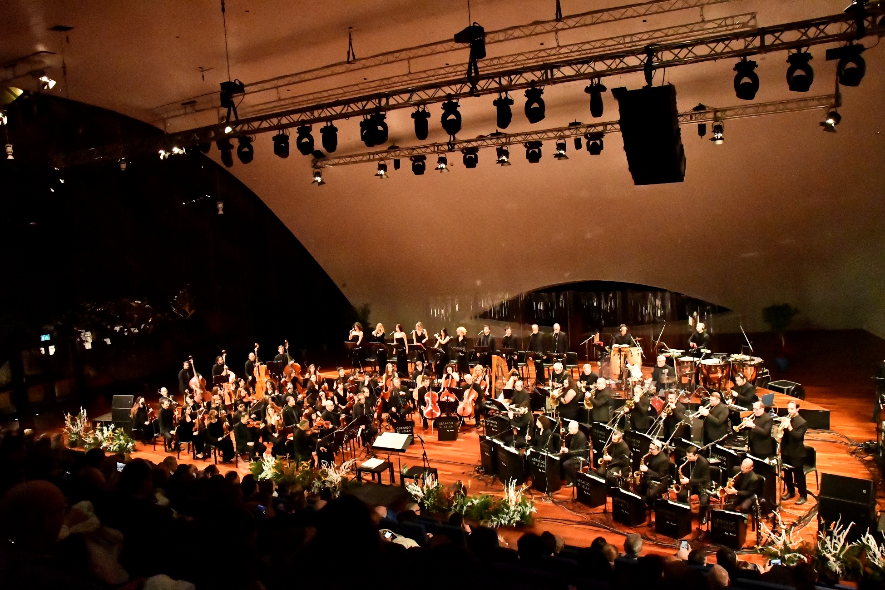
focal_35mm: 27
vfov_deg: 47.9
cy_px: 295
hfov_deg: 67.4
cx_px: 442
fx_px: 664
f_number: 5.6
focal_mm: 18
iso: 12800
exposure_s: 1/250
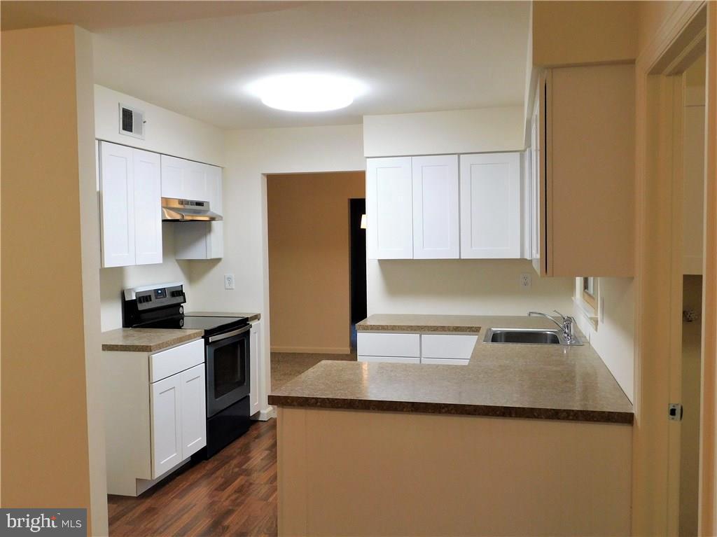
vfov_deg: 46.8
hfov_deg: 60.0
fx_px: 621
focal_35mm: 30
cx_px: 358
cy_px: 268
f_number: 3.2
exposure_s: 1/30
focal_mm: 5.3
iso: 220
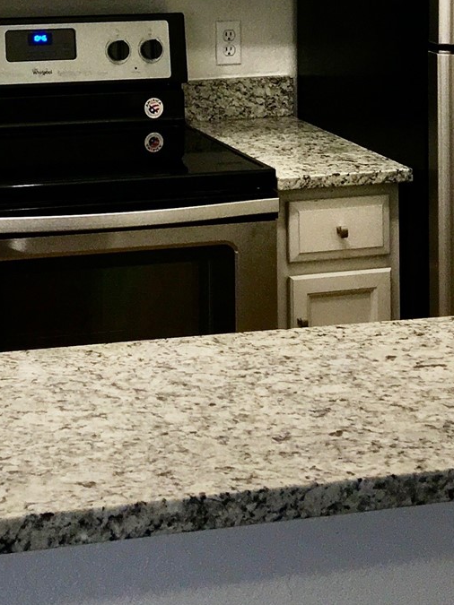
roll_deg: -0.3
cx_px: 12
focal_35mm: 88
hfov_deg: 16.5
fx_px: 1539
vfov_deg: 20.7
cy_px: -130
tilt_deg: -1.0
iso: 40
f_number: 2.2
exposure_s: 1/30
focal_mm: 4.15
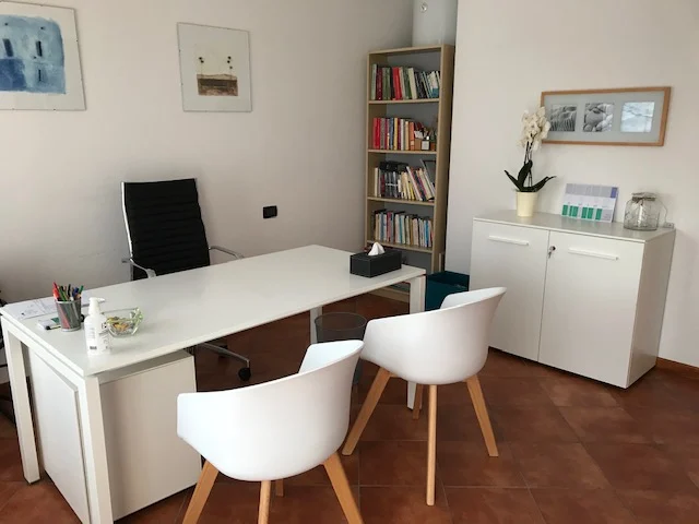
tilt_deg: -12.3
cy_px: 262
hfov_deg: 63.4
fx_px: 565
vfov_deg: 49.7
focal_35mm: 28
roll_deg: -1.5
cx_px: 350
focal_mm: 3.99
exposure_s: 1/33
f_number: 1.8
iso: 25
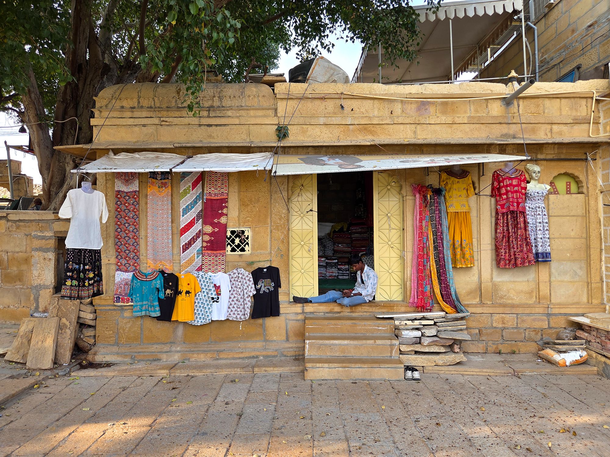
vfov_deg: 58.9
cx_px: 305
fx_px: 405
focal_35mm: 23
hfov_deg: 73.9
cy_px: 228
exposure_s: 1/554
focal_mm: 5.4
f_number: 1.8
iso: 80
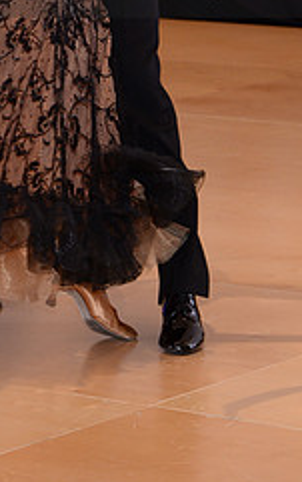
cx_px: 31
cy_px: -48
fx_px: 3602
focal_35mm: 274
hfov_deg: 4.8
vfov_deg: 7.6
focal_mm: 112
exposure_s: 1/200
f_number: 5.6
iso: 1250
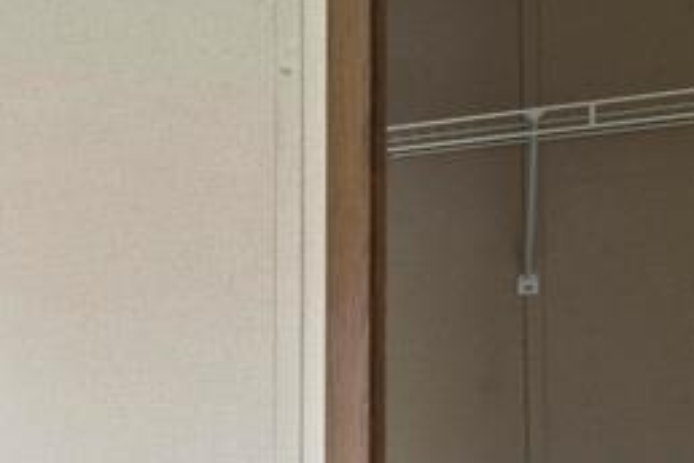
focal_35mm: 59
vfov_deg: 22.4
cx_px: -755
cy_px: 429
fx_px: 1137
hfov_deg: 18.3
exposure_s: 1/10
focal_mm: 14
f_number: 9
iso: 320
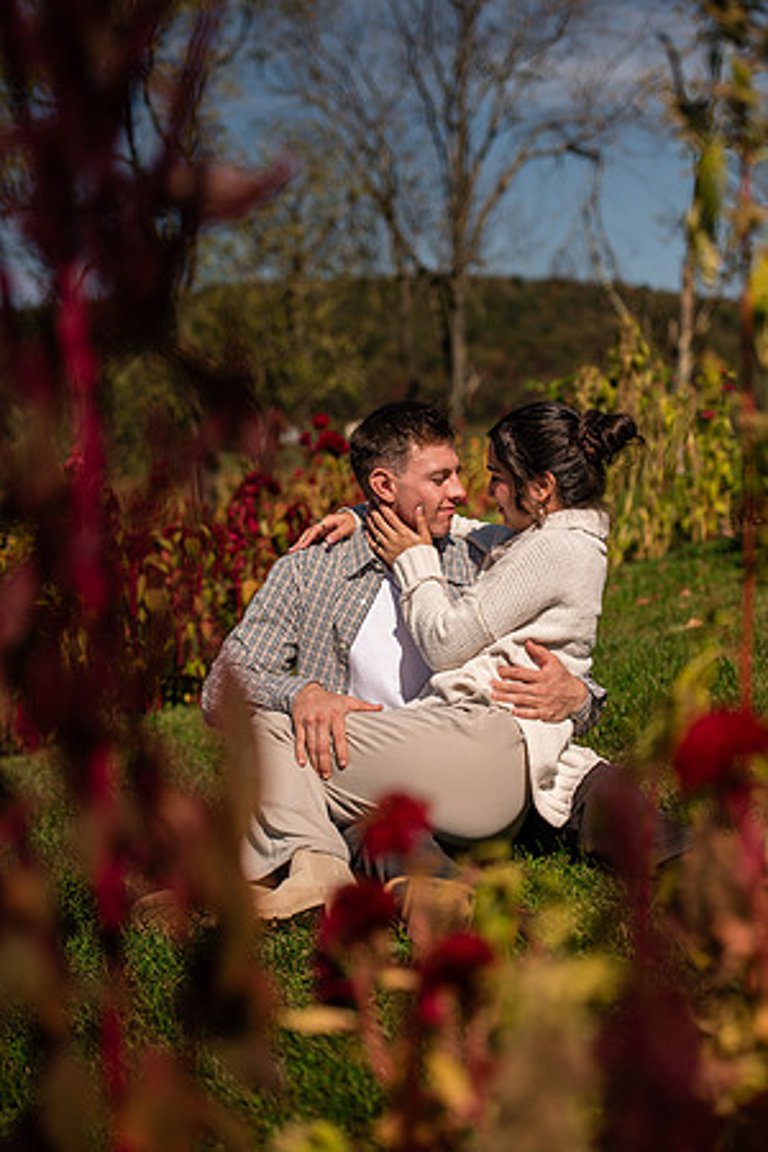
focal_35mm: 70
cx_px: 384
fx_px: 2240
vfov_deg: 28.8
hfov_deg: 19.5
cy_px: 576
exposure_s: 1/4000
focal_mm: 70
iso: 100
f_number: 3.2
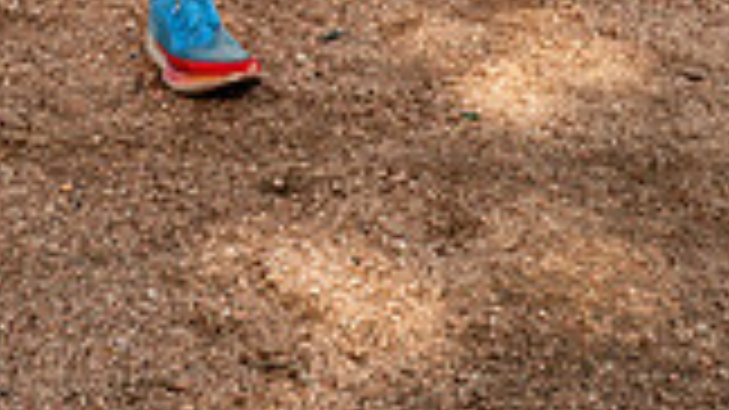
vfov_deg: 10.9
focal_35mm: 96
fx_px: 1855
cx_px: 220
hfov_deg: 22.1
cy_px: -536
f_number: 5.6
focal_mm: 33
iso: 100
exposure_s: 1/640
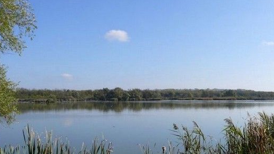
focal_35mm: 44
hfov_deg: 46.3
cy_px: 113
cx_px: 151
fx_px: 320
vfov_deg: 26.8
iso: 100
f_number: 6.3
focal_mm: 7.4
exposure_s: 1/500
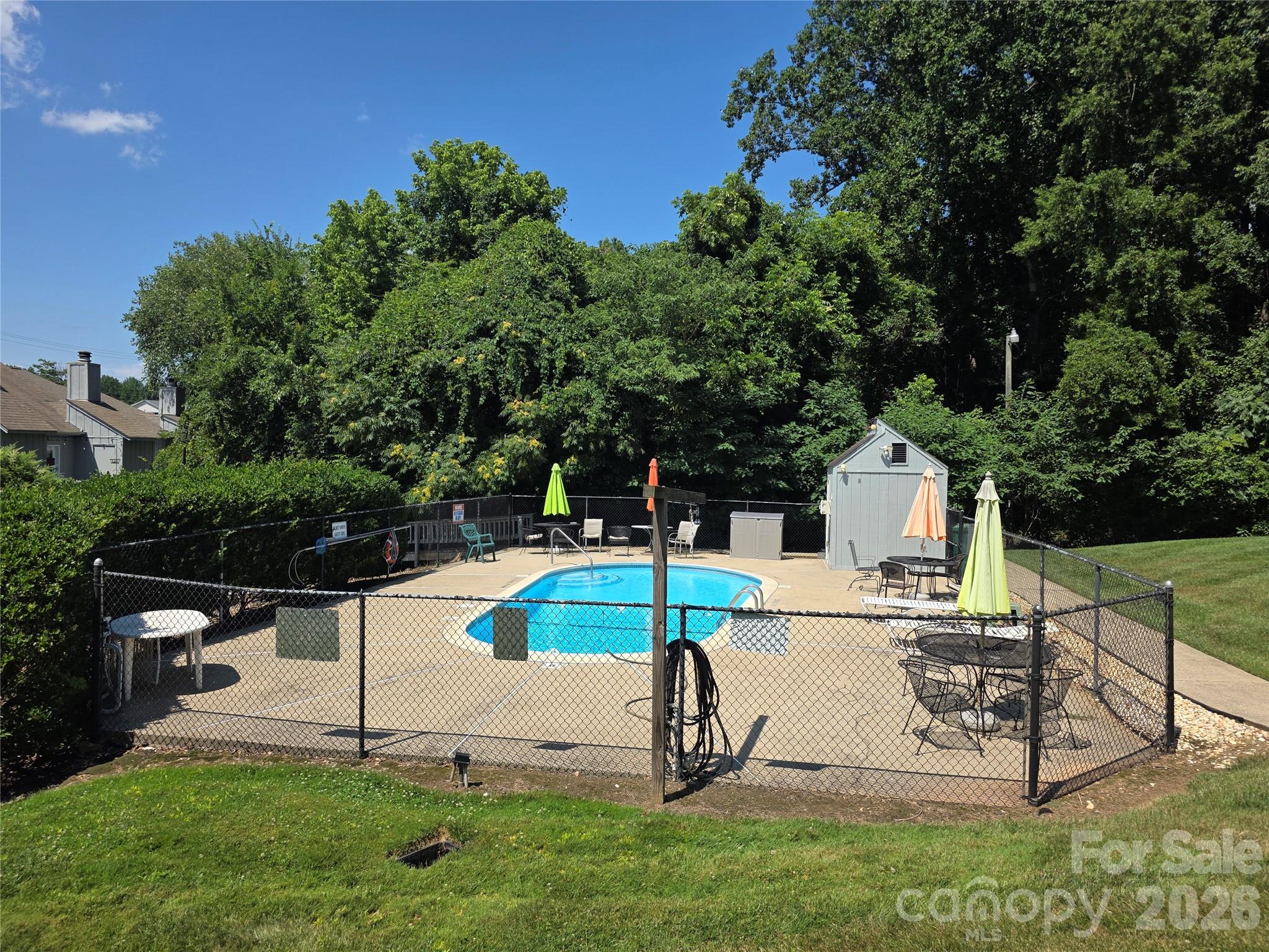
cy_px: 476
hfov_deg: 73.9
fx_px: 843
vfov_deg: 58.9
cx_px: 634
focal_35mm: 23
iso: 80
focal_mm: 6.3
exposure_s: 1/5958
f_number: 1.7
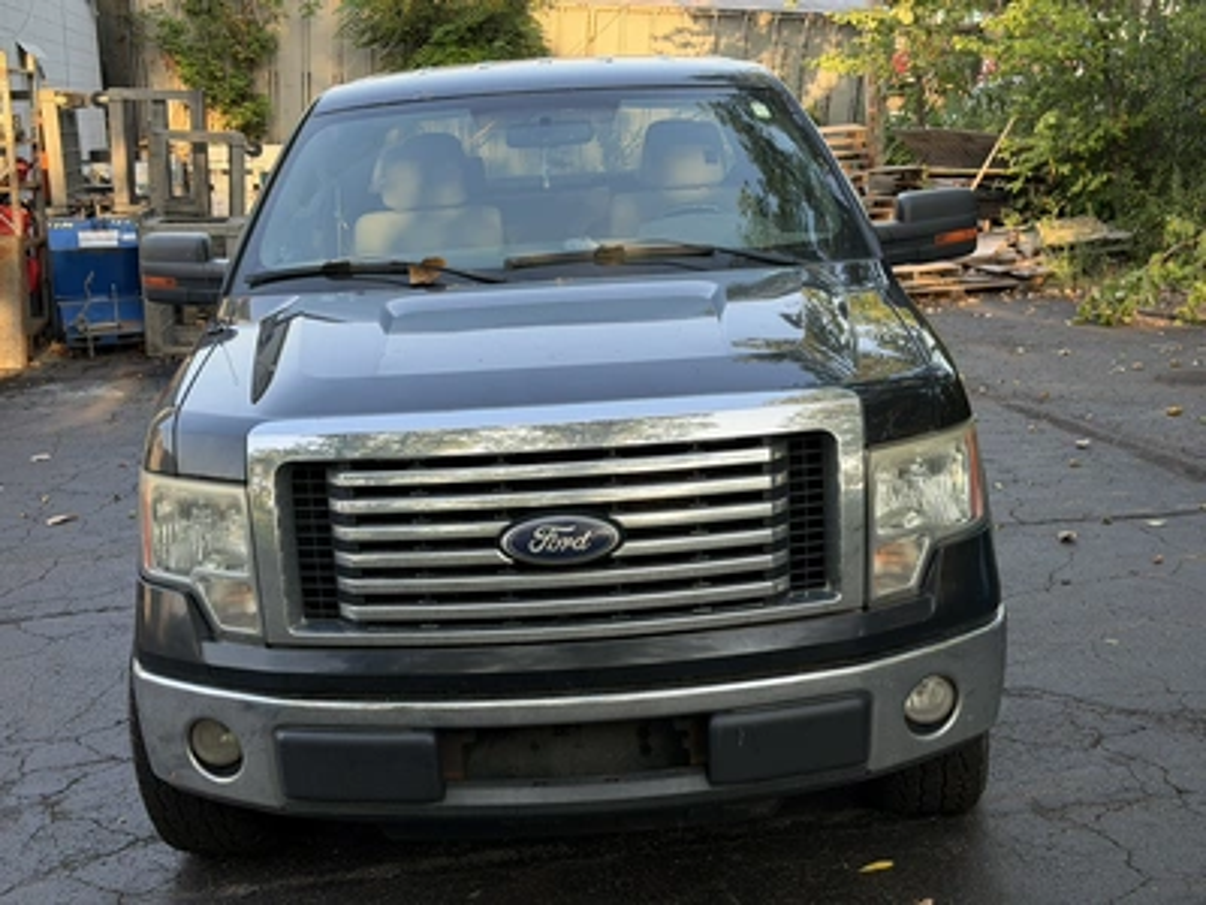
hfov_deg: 39.7
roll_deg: +3.4
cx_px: 603
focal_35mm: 48
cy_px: 452
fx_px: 1672
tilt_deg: -10.0
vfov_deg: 30.3
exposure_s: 1/377
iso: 64
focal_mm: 6.76
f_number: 1.78
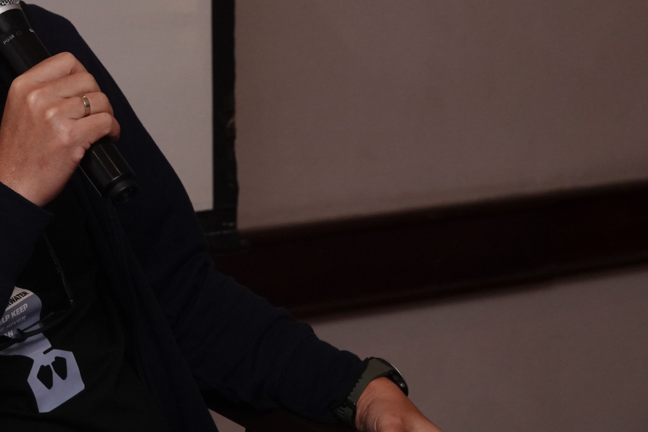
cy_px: 83
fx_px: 5327
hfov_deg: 6.9
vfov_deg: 4.6
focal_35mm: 296
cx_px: 85
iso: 500
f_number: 4
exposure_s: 1/320
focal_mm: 54.57
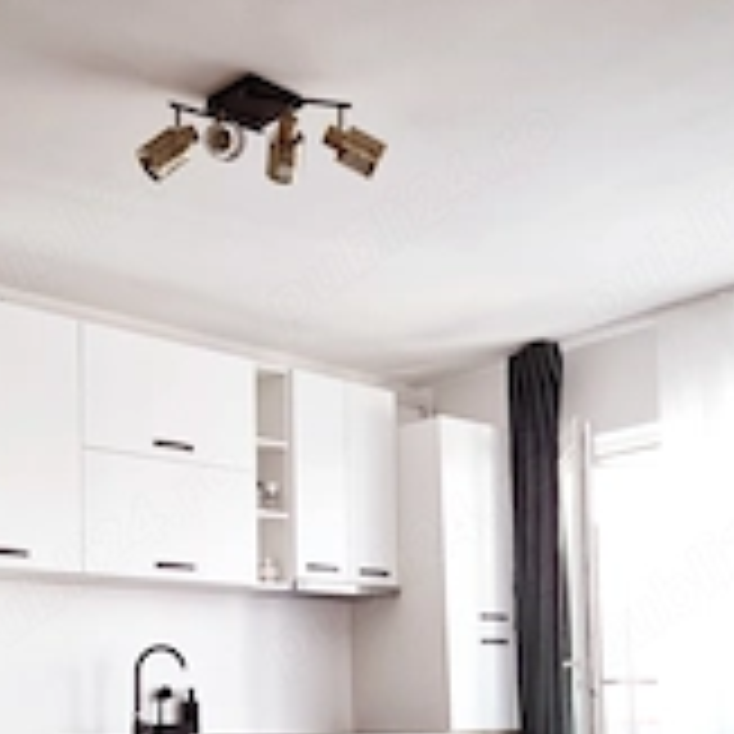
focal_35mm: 50
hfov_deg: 33.8
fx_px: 1199
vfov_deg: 32.6
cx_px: 252
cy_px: 635
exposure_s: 1/25
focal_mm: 5.4
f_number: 1.8
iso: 125
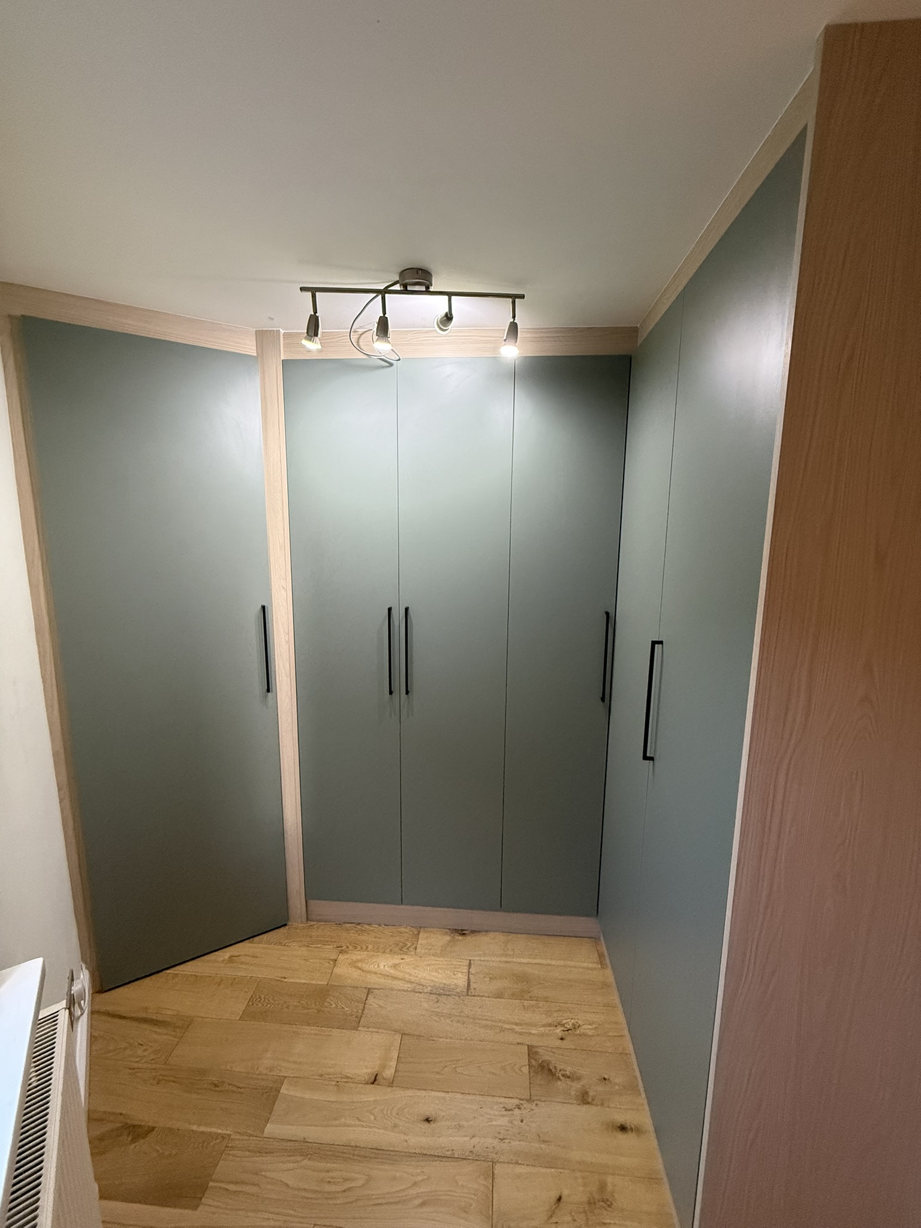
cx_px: 460
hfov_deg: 85.7
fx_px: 497
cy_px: 614
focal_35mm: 14
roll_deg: -0.8
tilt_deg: -8.6
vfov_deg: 102.1
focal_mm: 2.22
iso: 500
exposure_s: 1/100
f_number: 2.2
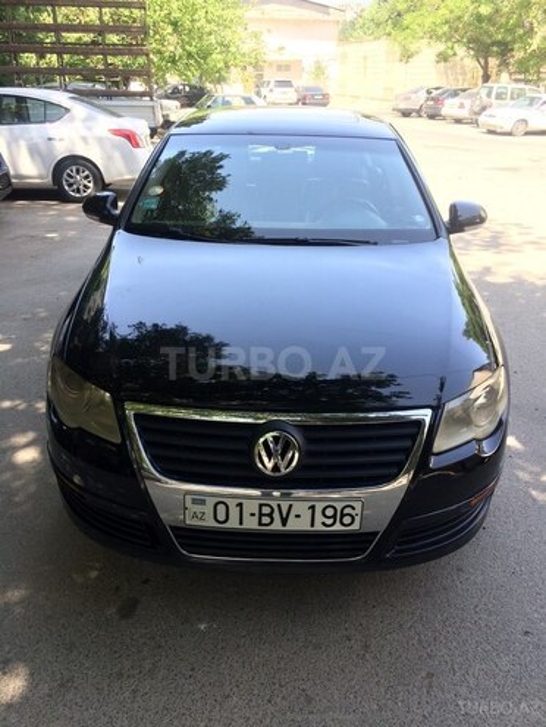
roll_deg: +0.4
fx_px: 610
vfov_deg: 61.7
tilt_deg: -25.9
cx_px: 273
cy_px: 364
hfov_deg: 48.2
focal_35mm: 29
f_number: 2.2
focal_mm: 4.15
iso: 32
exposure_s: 1/206
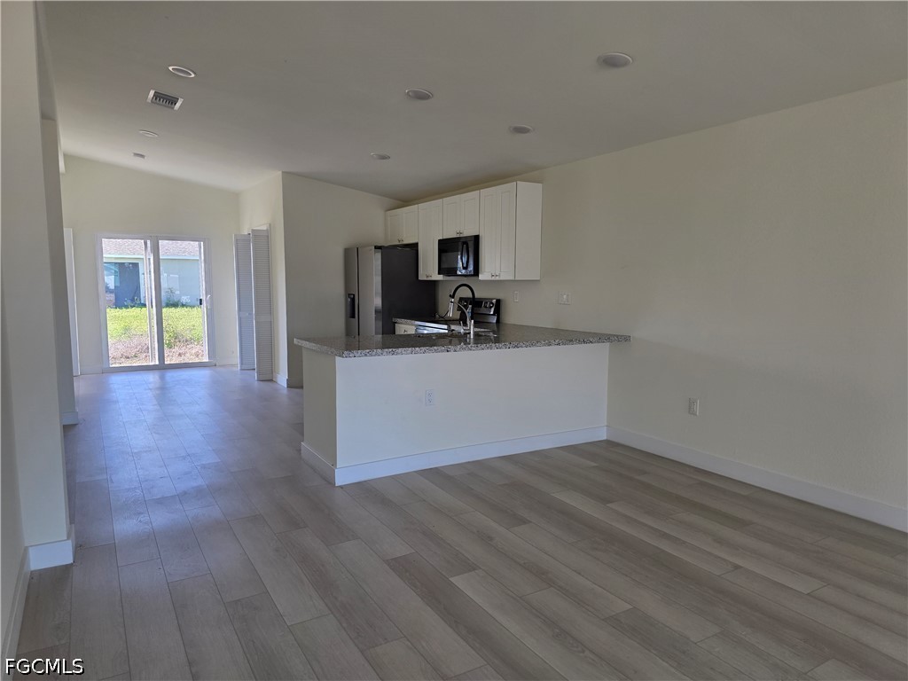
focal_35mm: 23
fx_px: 603
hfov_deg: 73.9
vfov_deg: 58.9
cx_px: 454
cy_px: 340
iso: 125
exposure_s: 1/180
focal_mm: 6.3
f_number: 1.7
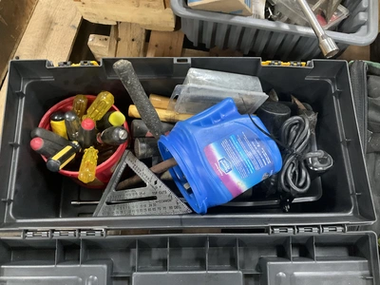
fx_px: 318
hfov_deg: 61.7
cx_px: 190
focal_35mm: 29
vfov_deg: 48.2
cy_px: 142
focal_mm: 3
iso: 400
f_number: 1.8
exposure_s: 1/30
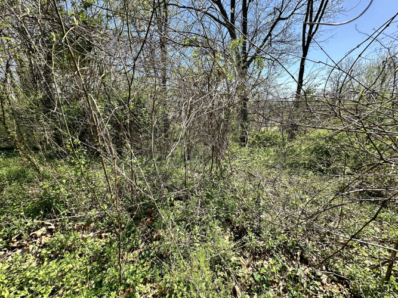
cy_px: 149
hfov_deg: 102.1
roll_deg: +2.6
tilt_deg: -14.0
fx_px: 161
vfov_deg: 85.7
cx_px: 199
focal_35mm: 14
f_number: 2.2
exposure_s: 1/807
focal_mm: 2.22
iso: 40
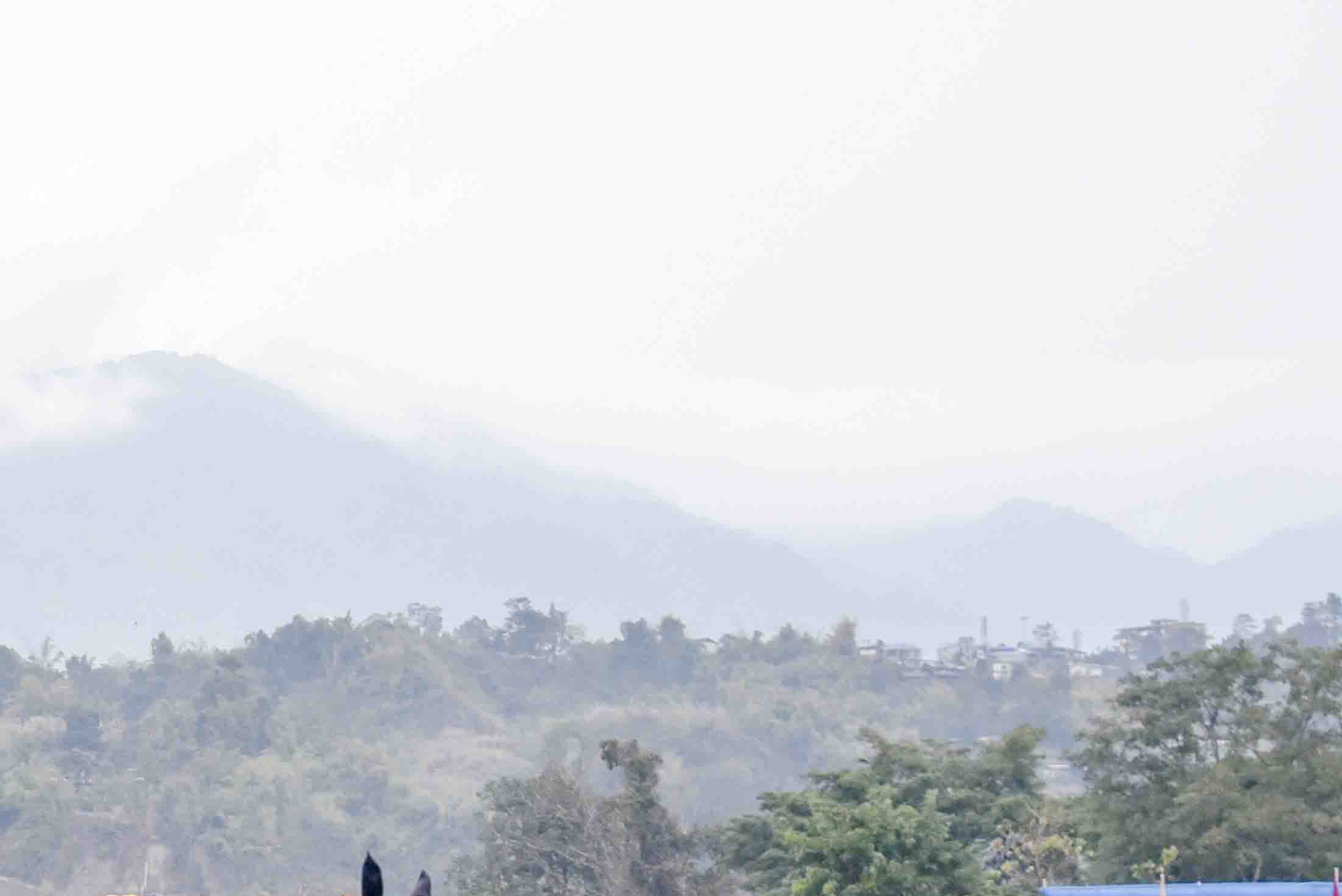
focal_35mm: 109
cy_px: 675
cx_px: -340
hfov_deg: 17.7
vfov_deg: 12.5
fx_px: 4065
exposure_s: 1/1000
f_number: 4
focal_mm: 40
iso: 1000
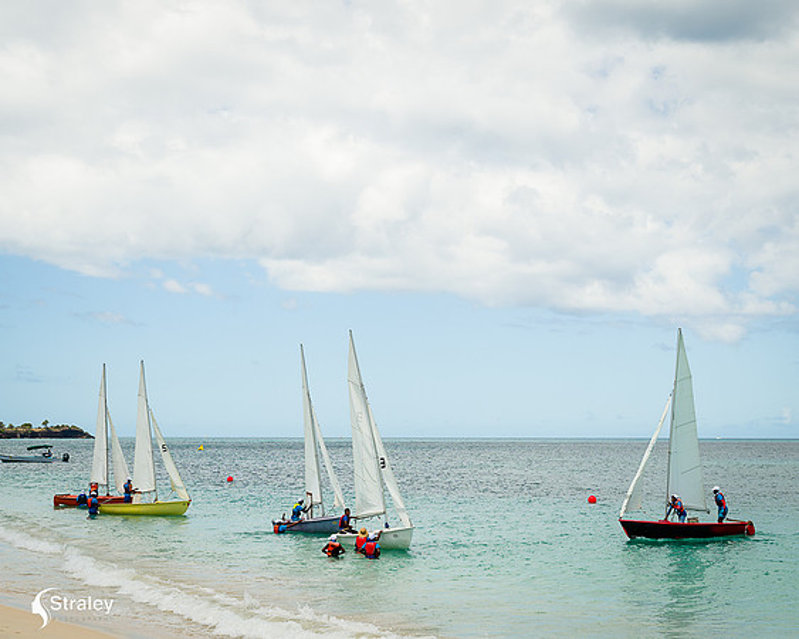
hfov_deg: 32.9
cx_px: 400
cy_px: 347
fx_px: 1352
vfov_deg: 26.6
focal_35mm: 57
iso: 64
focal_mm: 46
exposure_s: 1/320
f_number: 6.3
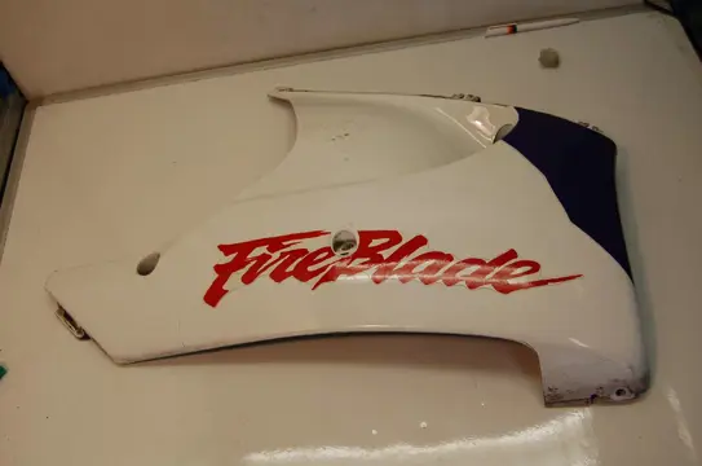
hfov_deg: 55.2
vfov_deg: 38.2
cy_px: 233
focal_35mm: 34
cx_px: 351
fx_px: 672
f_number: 5.6
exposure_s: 1/125
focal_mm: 23
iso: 320
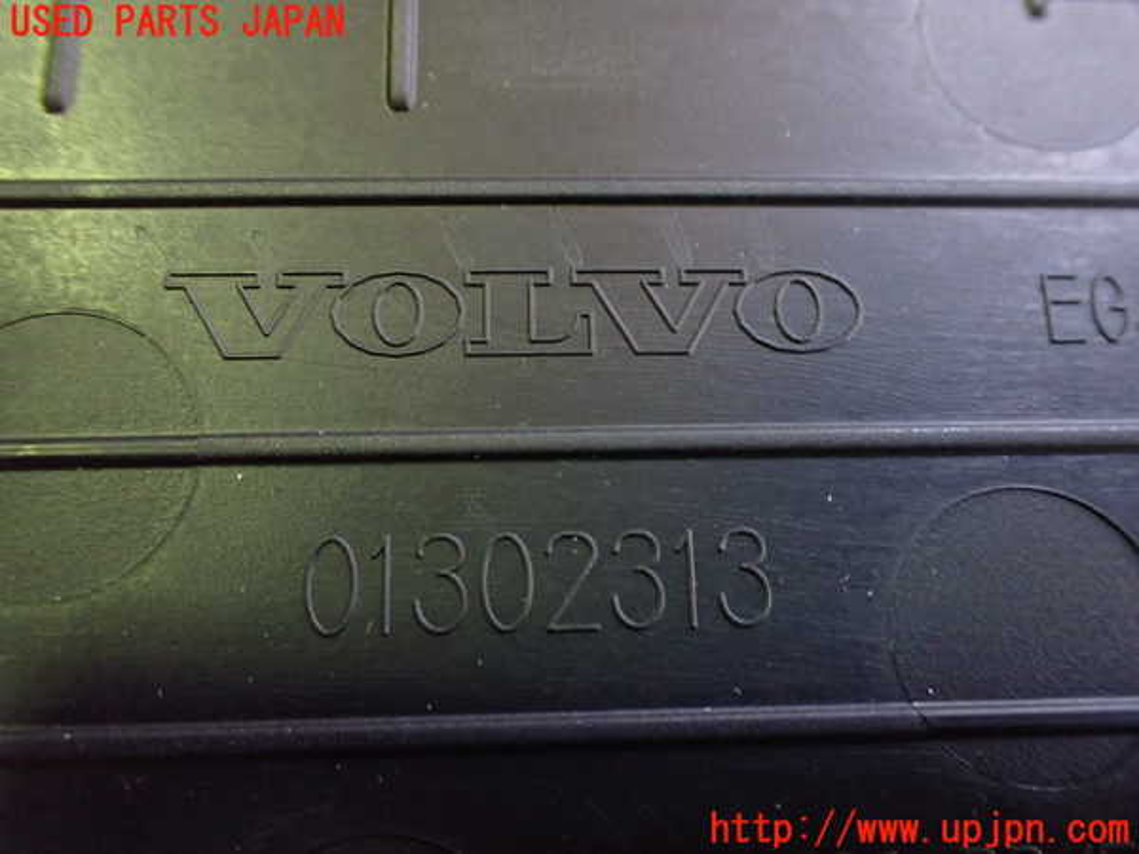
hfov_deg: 60.0
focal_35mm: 30
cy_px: 427
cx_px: 570
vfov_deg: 46.8
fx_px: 987
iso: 1000
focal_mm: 5.4
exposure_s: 1/30
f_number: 2.3
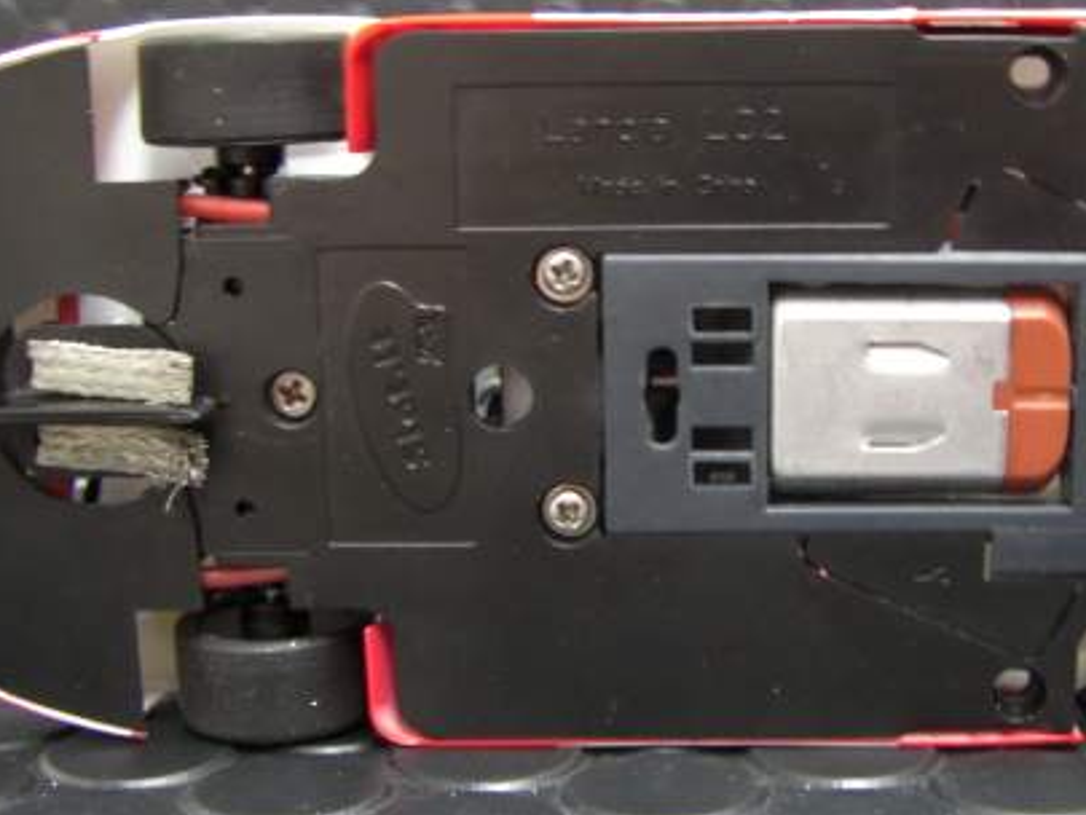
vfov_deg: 24.4
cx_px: 703
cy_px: 453
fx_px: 1883
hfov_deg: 32.0
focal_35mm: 60
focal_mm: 6.3
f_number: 3.4
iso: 200
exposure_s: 1/5
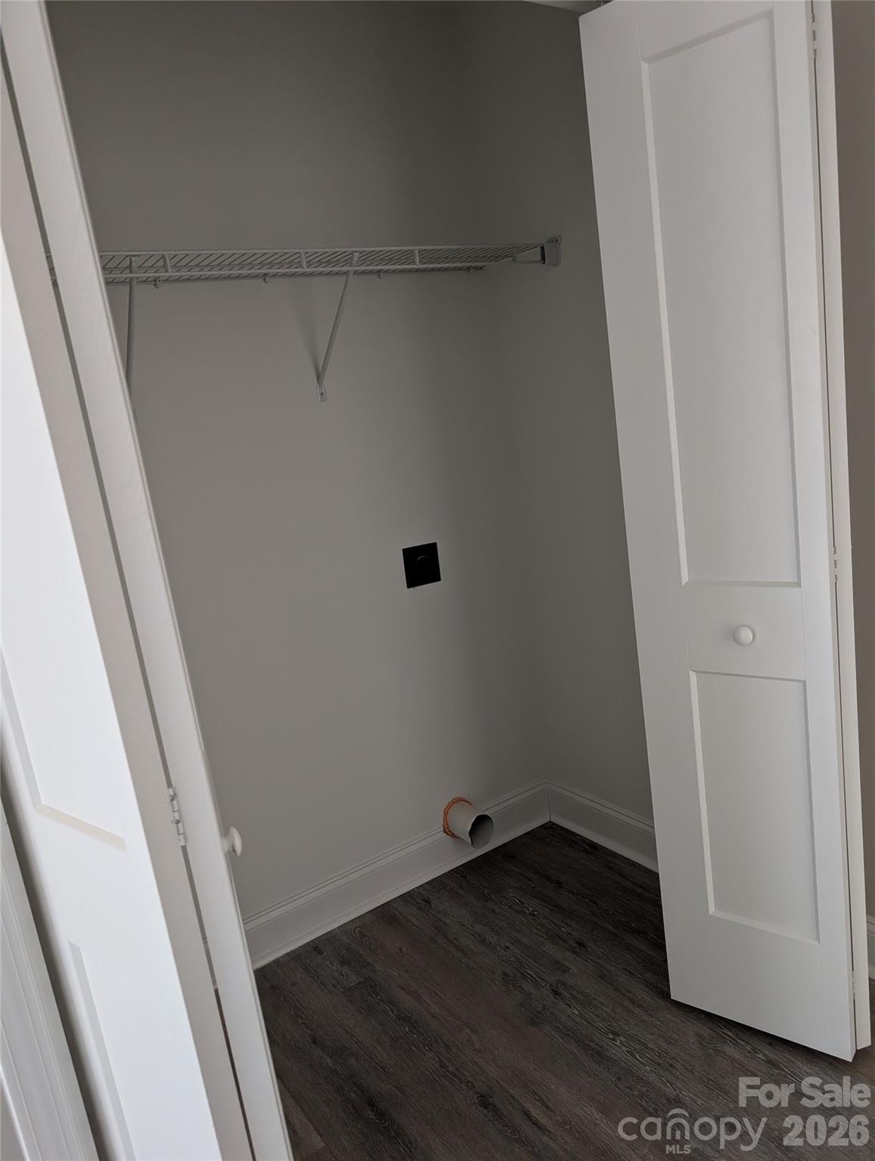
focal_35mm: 24
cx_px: 438
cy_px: 580
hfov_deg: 56.9
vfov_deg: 71.5
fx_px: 807
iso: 781
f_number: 1.68
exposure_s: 1/68.6
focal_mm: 6.9
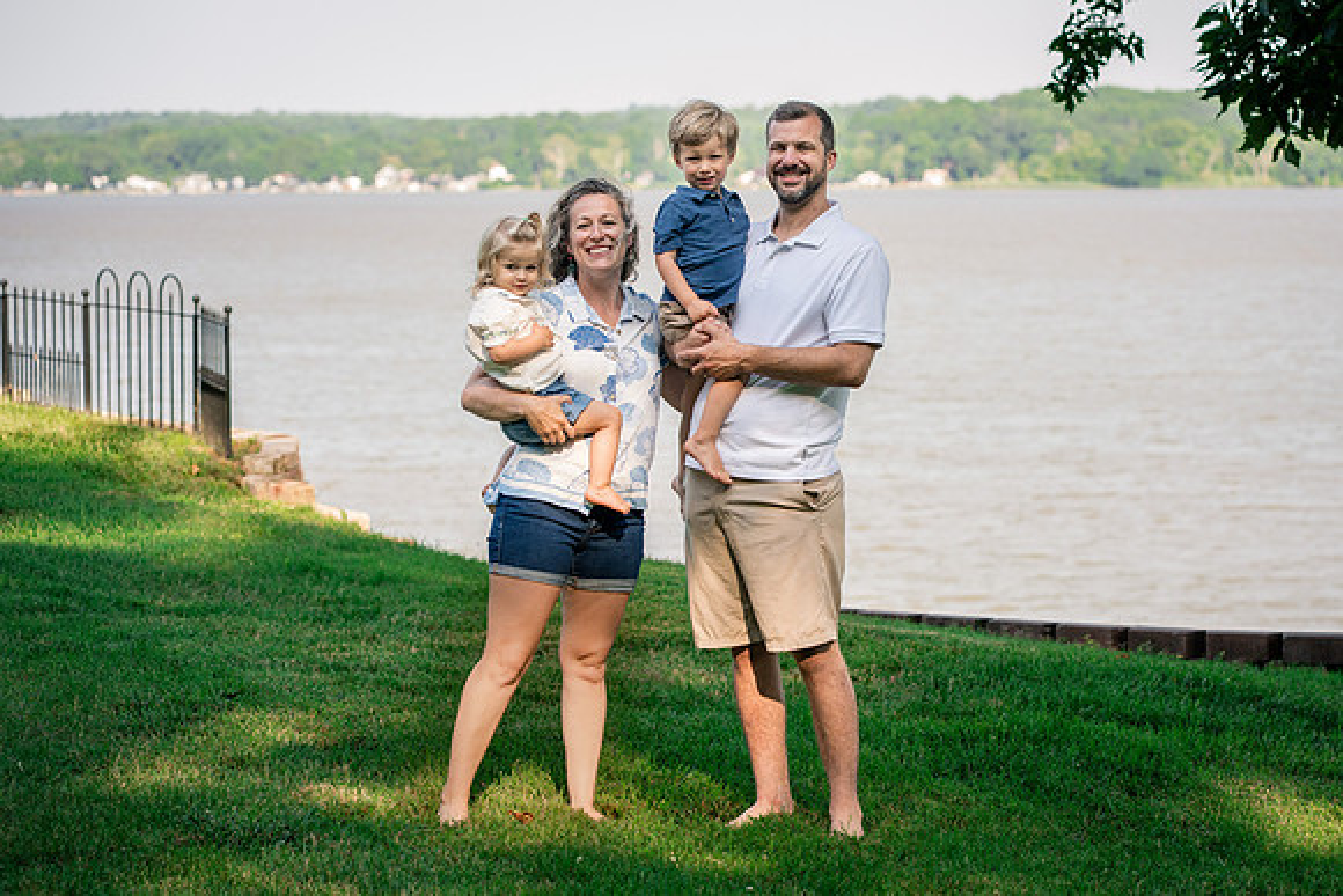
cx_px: 809
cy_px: 425
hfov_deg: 19.9
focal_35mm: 102
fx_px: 3822
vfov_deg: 13.4
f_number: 4
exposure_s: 1/800
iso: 400
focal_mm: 85
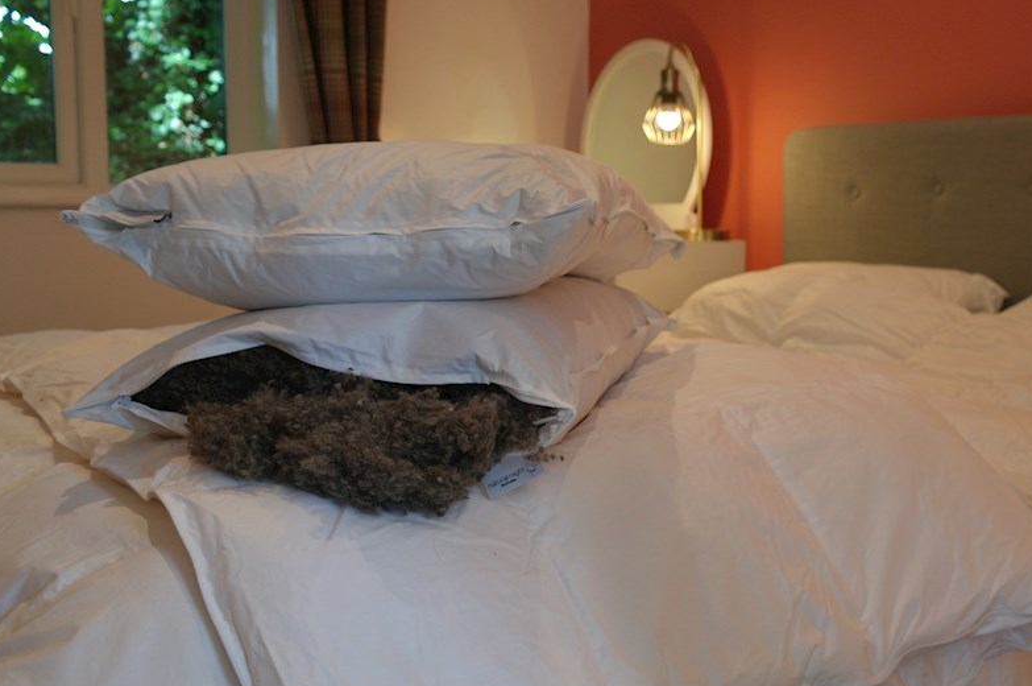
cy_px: 375
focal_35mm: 46
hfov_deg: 42.7
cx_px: 567
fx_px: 1317
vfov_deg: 29.2
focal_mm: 24
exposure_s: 1/45
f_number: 4
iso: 250
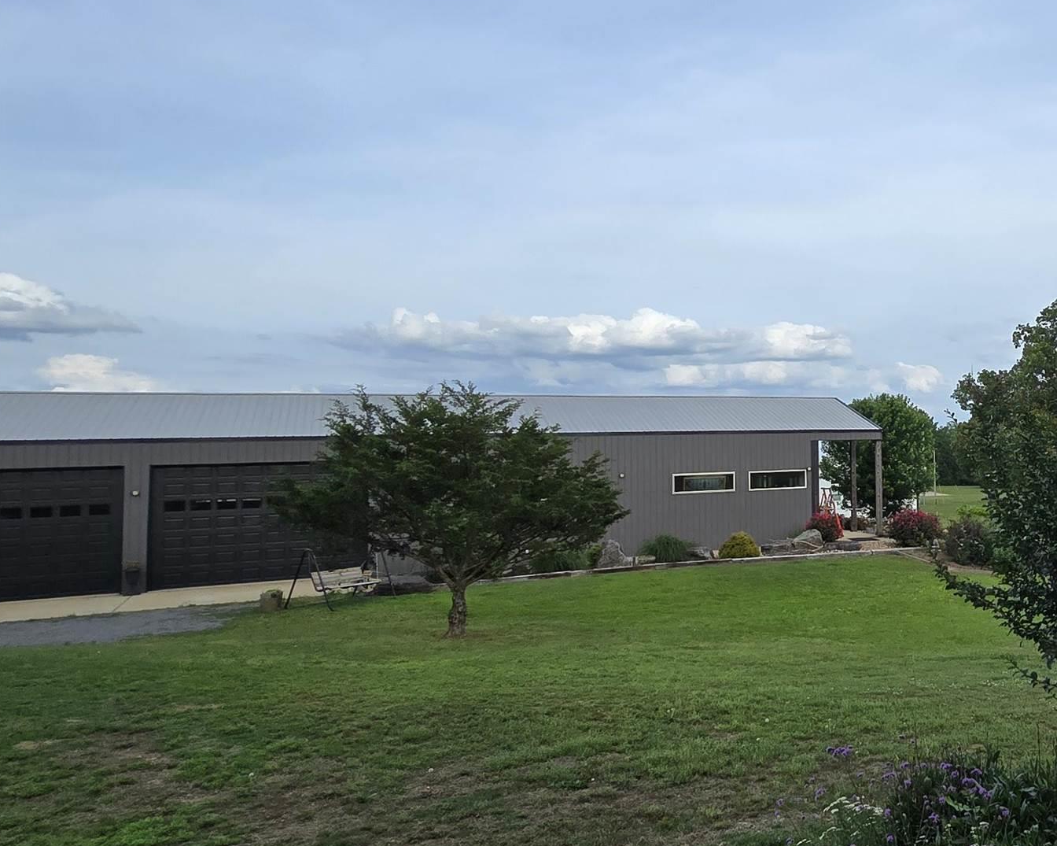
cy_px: 390
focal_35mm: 29
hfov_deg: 52.0
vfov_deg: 49.9
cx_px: 982
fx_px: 907
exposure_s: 1/1636
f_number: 2.2
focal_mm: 2.2
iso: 50
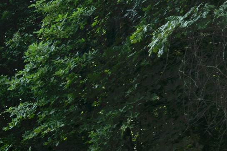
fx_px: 971
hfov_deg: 11.9
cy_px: 327
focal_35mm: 154
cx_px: -228
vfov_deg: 8.3
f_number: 20
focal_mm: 28
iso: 200
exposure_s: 1/25
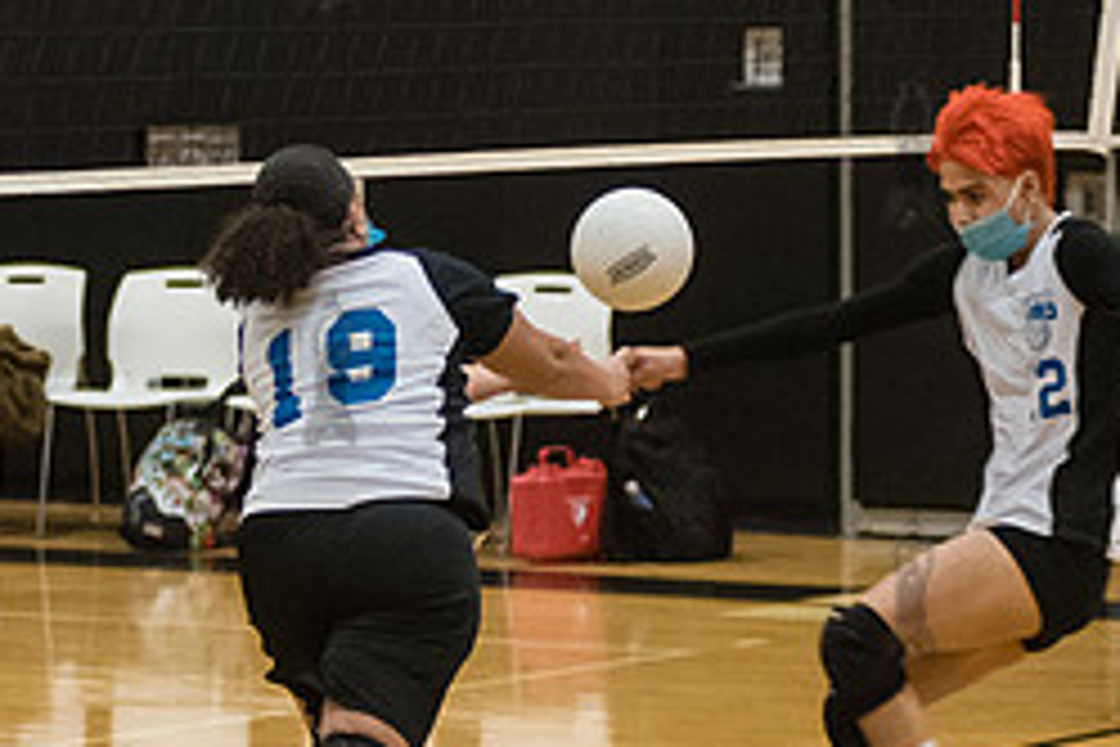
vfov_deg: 6.3
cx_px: 293
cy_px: 247
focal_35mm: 219
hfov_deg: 9.4
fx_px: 6813
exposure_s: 1/400
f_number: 3.2
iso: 5000
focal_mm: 80
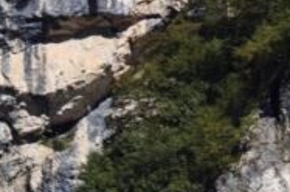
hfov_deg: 3.0
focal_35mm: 685
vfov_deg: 2.0
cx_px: -119
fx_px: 5509
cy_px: 585
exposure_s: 1/1672
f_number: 2.5
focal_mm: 19.4
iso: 50
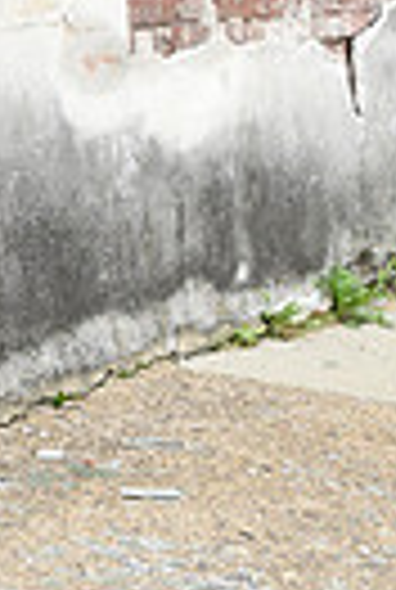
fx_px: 2248
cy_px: -288
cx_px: -299
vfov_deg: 14.0
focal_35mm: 137
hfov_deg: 9.6
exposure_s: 1/500
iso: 1250
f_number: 7.1
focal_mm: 31
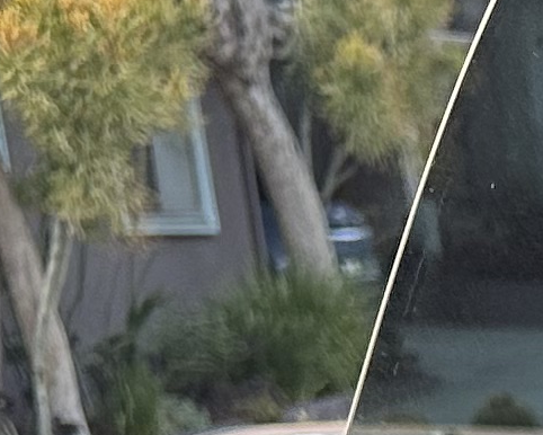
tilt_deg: -22.1
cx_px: 1788
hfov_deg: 8.0
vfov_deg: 6.7
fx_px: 3151
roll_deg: -1.7
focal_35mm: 196
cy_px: 1552
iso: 80
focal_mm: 6.86
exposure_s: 1/121
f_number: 1.78
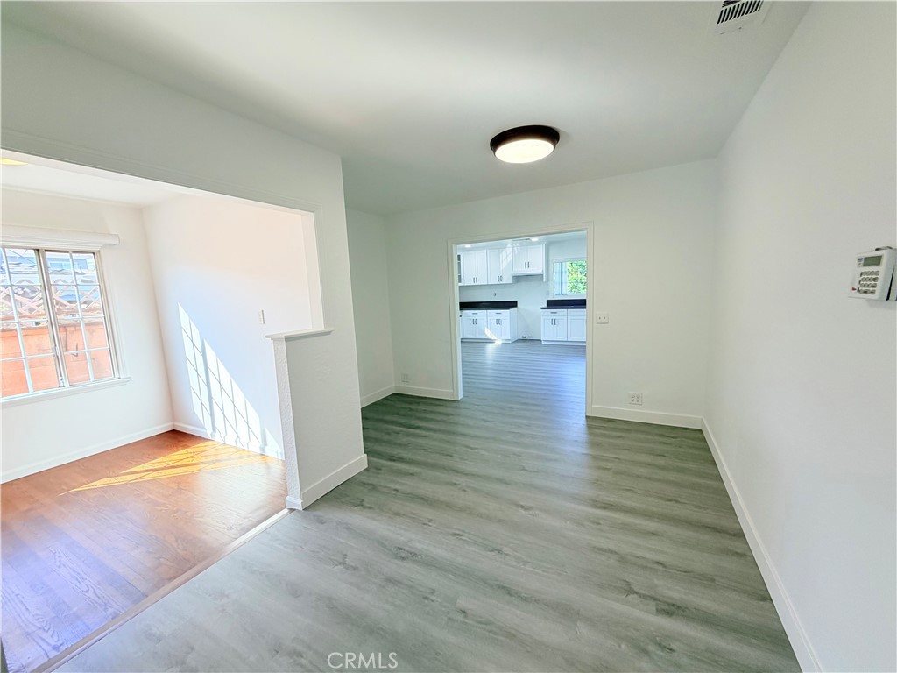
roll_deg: +2.0
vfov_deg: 85.7
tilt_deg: -5.9
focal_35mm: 14
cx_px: 448
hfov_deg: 102.1
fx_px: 363
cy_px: 336
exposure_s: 1/120
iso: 100
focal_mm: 2.22
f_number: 2.2
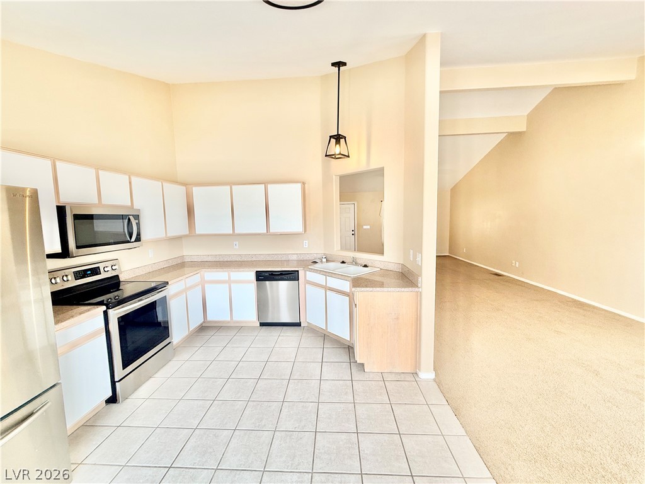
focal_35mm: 14
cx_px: 322
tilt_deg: -4.7
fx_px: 261
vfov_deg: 85.7
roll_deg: +1.3
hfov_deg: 102.1
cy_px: 242
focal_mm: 2.22
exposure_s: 1/120
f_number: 2.2
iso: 64
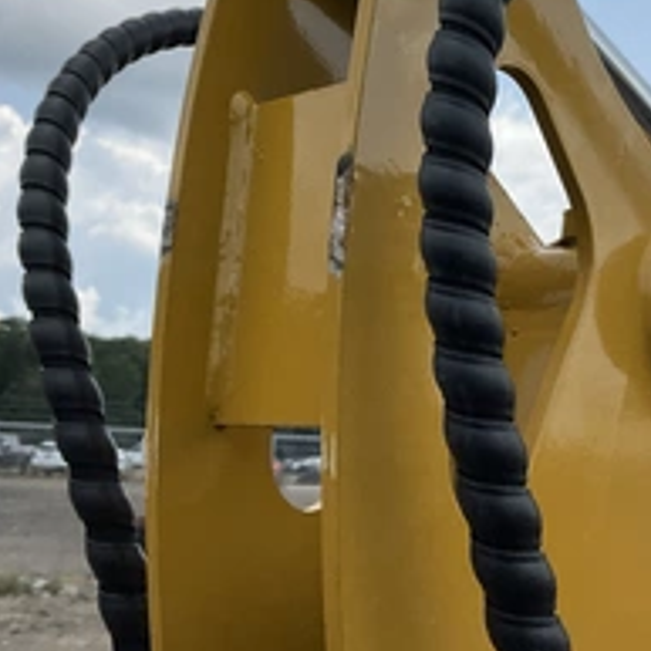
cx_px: 368
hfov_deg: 32.2
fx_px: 1128
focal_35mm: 53
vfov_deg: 31.8
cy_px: 186
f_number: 1.8
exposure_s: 1/2320
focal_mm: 3
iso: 25
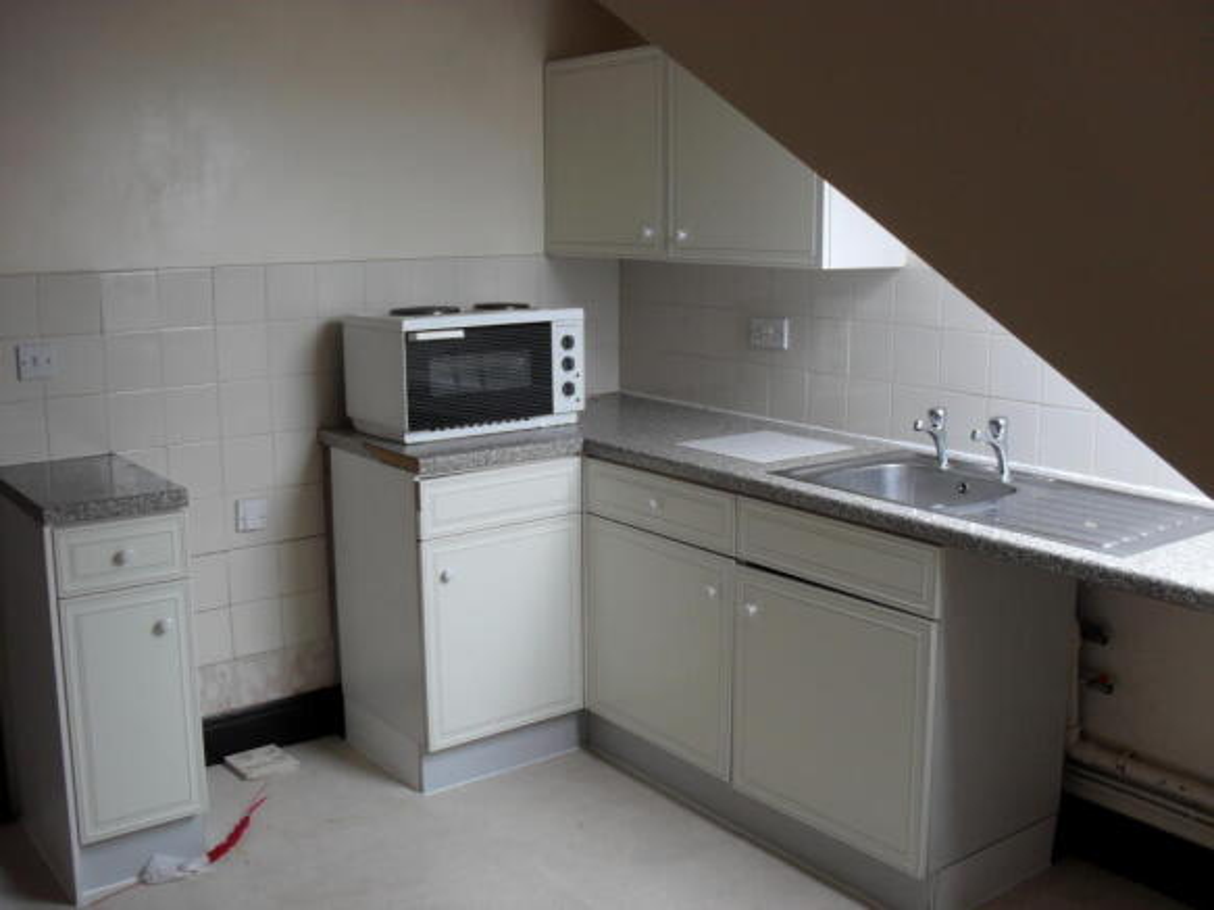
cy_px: 455
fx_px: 1227
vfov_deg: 40.7
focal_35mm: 35
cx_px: 607
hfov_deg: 52.6
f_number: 3.2
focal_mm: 6.3
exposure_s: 1/60
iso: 100
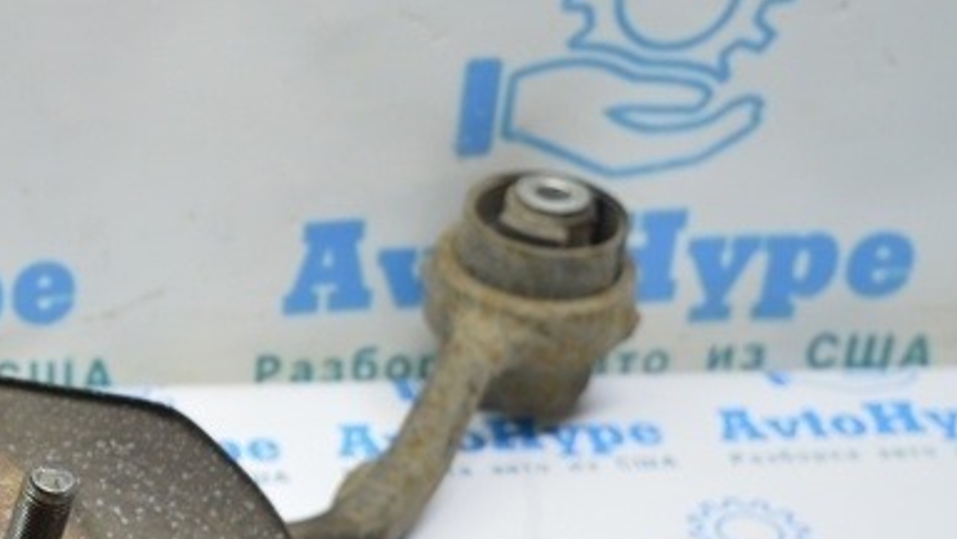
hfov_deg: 21.3
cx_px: -232
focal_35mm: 92
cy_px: 610
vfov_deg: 12.9
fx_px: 2335
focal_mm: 22
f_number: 3.8
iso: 400
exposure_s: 1/50
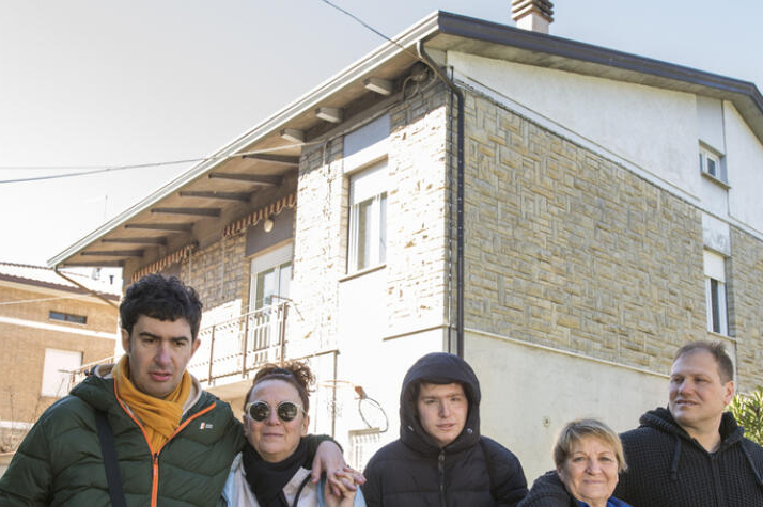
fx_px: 784
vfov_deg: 35.3
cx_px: 412
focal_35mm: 37
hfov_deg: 51.9
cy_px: 366
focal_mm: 22
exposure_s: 1/100
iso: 400
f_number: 6.3
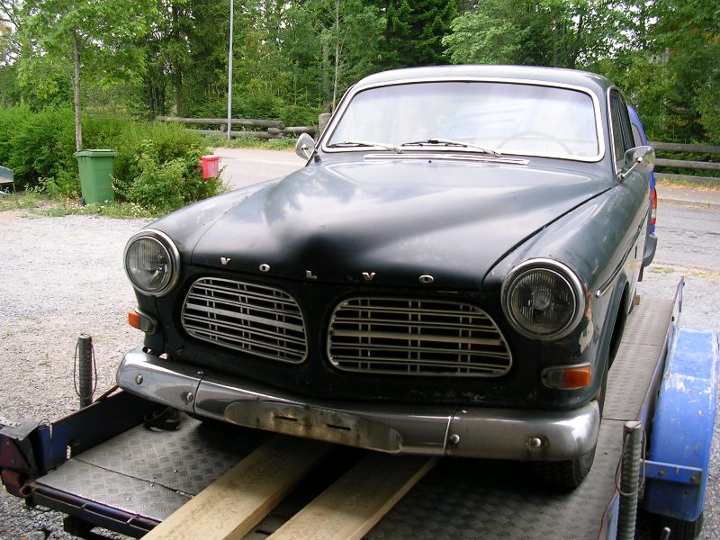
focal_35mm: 38
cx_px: 360
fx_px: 790
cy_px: 270
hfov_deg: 49.0
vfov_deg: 37.7
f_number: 2.8
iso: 50
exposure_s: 1/126
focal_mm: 5.8
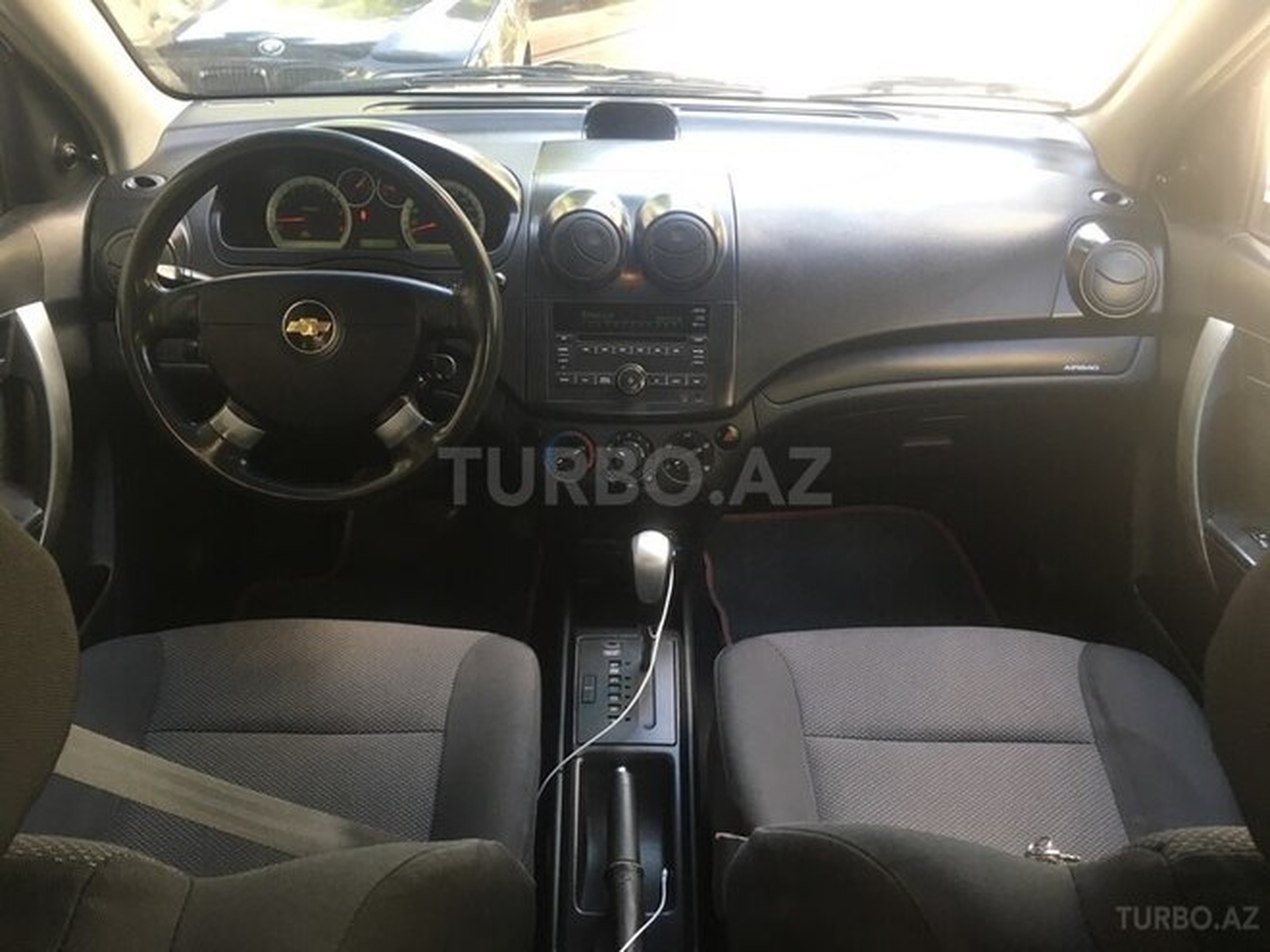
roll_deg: -3.8
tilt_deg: -25.2
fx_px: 1064
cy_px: 476
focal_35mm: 29
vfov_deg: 48.2
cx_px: 635
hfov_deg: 61.7
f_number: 2.2
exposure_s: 1/33
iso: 64
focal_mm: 4.15
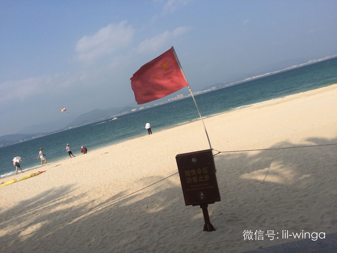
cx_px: 168
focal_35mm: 29
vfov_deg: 48.2
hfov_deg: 61.7
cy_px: 126
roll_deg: +15.1
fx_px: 282
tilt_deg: -5.2
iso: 32
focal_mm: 4.15
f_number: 2.2
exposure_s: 1/4115
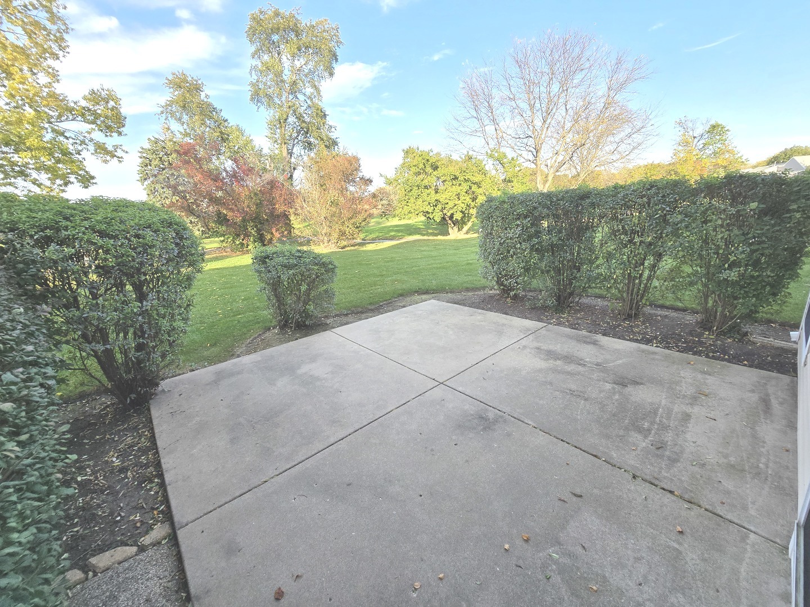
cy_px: 304
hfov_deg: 106.2
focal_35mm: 13
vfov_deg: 89.9
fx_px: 304
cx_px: 405
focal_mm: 2.2
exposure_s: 1/638
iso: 50
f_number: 2.2
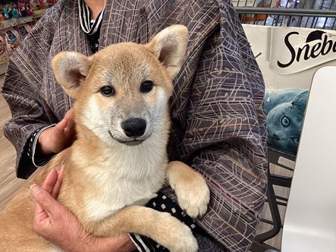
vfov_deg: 34.1
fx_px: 408
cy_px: 162
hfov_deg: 44.3
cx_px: 118
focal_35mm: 42
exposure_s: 1/50
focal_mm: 3.3
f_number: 2.4
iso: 100
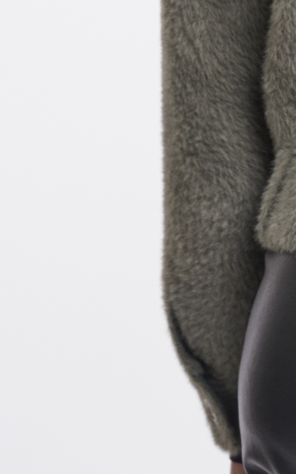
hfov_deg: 4.5
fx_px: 3756
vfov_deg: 7.1
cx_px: 567
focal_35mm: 291
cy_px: -310
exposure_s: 1/160
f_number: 8
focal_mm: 61
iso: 125
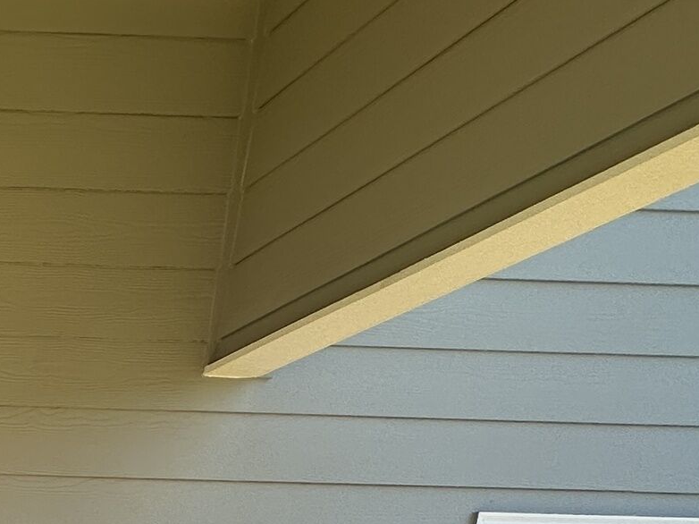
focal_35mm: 55
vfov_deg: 19.2
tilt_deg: -12.7
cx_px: -464
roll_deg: -1.6
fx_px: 1110
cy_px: 971
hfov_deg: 23.6
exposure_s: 1/485
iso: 40
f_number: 2.2
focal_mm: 2.22
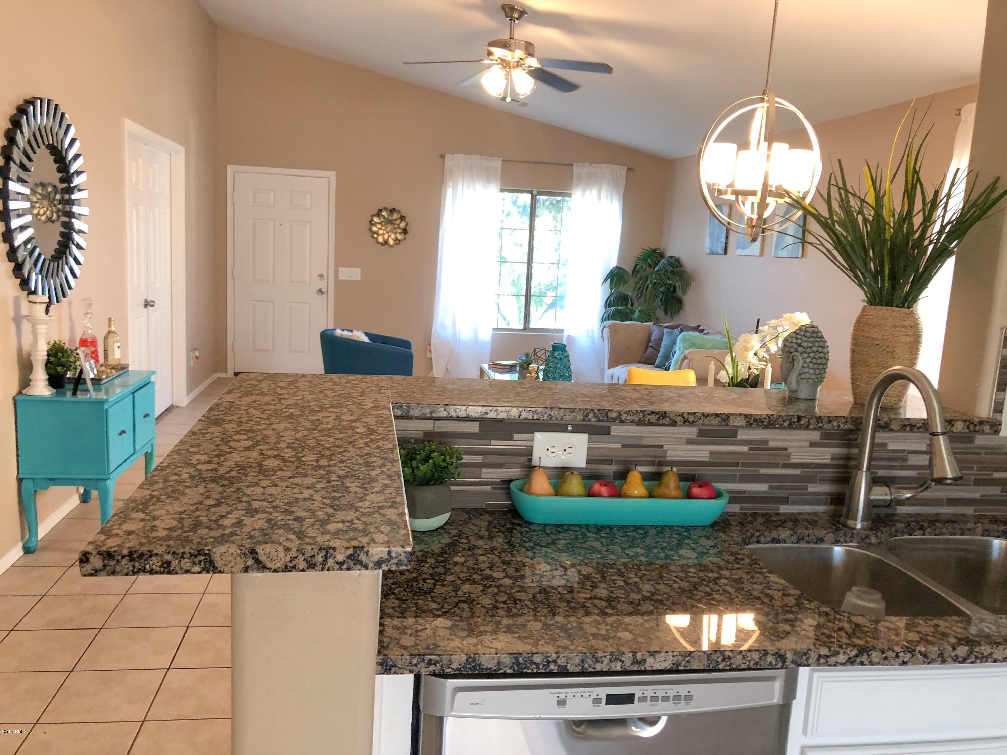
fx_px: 844
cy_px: 378
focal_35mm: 29
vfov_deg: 48.2
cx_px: 504
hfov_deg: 61.7
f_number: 1.8
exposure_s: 1/30
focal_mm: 3.99
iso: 32
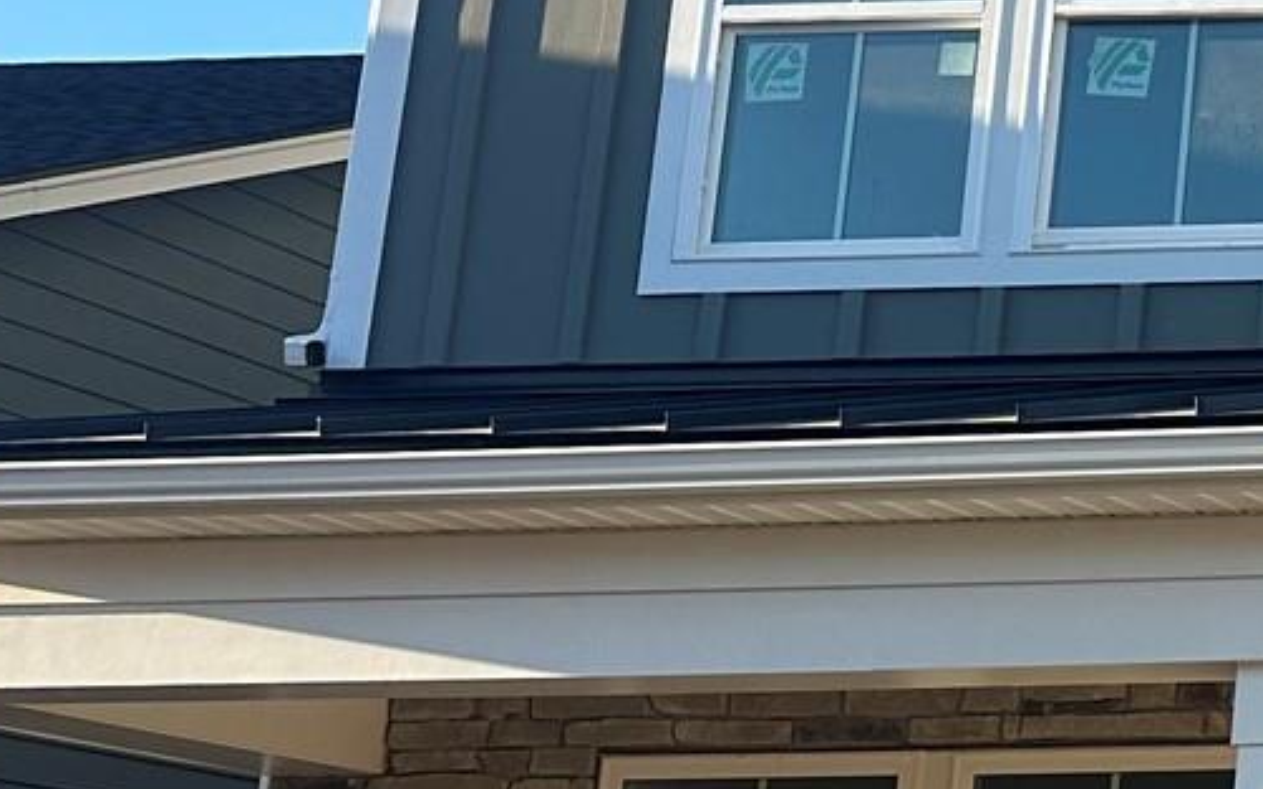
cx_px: 2465
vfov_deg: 12.6
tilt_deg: +15.2
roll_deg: +0.0
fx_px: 3579
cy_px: 234
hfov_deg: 16.0
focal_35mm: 104
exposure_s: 1/1433
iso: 80
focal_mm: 6.86
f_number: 1.78
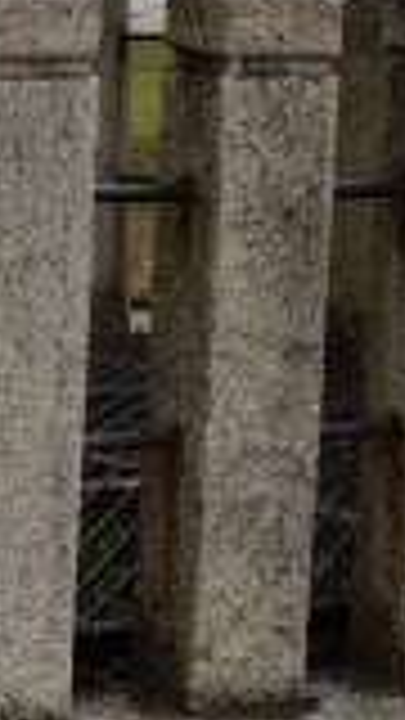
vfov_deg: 12.2
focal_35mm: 177
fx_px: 3379
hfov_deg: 6.7
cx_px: -238
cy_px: 279
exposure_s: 1/80
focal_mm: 18
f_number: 8
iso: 200
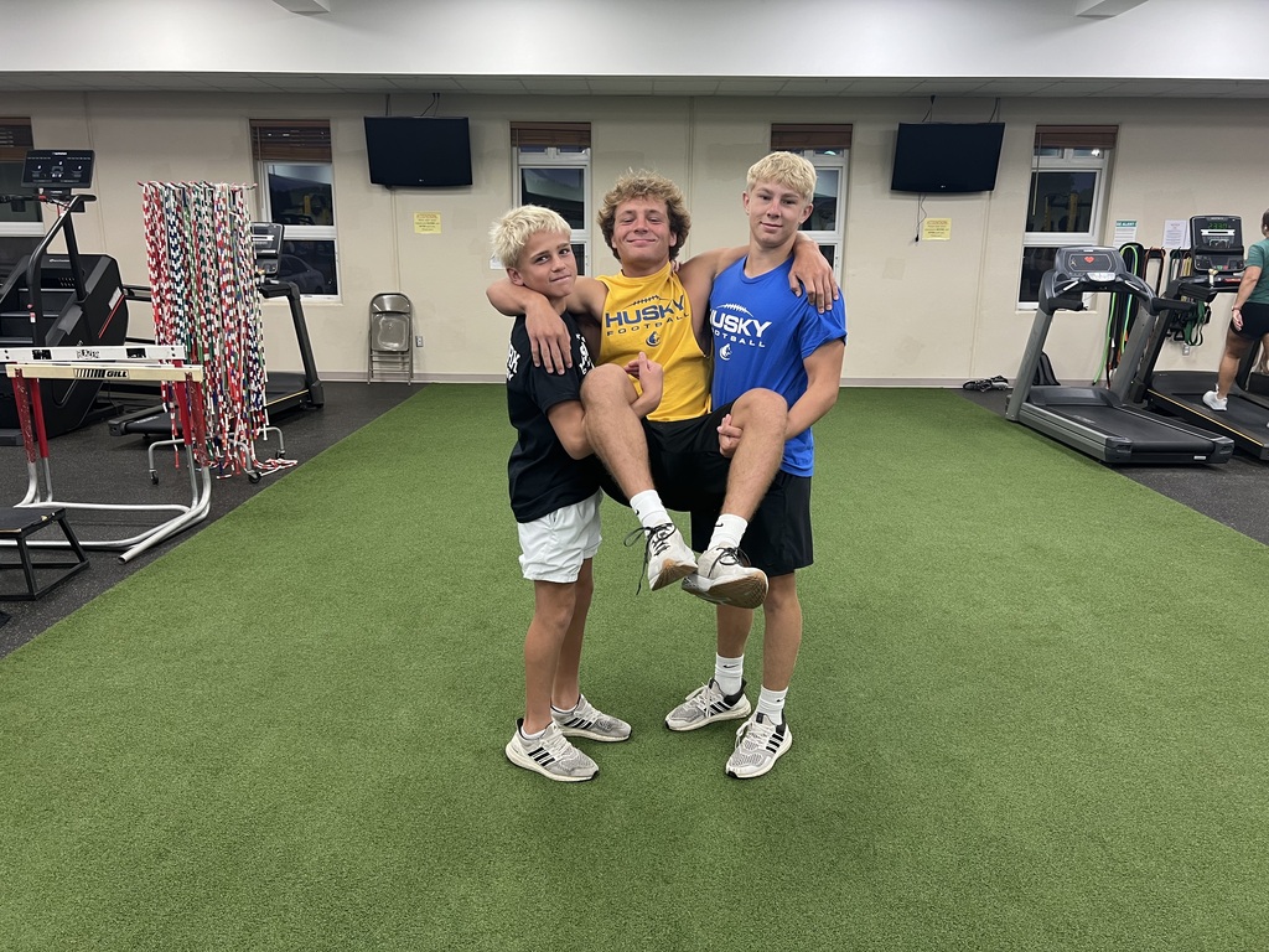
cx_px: 634
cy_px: 476
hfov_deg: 67.3
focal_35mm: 26
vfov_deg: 53.1
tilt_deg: -13.3
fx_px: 953
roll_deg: -0.4
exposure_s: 1/60
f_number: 1.5
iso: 100
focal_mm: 5.7
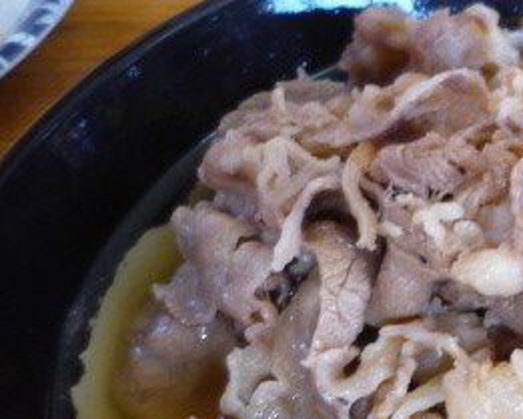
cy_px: 417
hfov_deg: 22.3
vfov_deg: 18.9
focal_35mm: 79
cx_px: 625
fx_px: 1223
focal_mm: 5.5
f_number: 2.8
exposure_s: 1/30
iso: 125
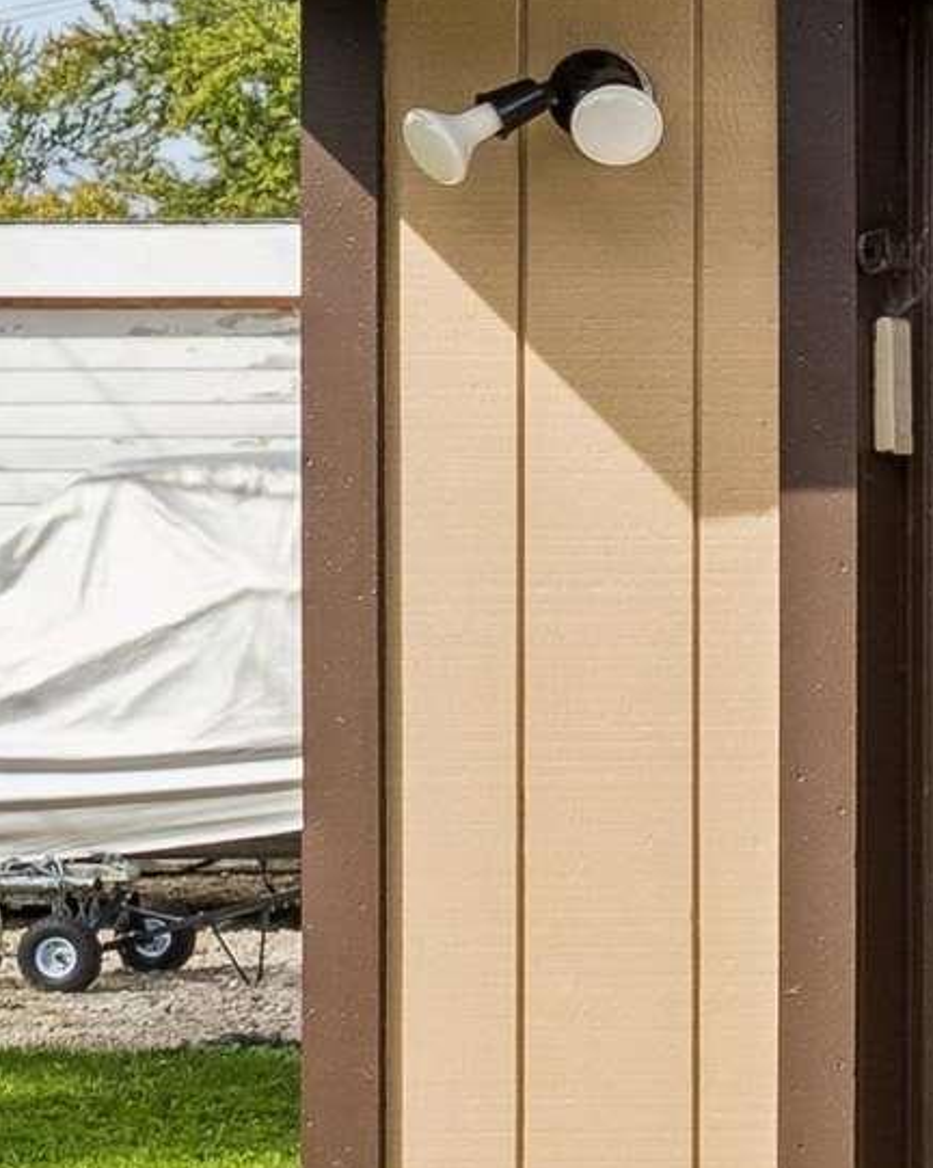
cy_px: 643
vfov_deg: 12.1
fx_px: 5529
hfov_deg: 8.0
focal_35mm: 160
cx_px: 2985
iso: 200
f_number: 11
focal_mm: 30
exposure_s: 1/80
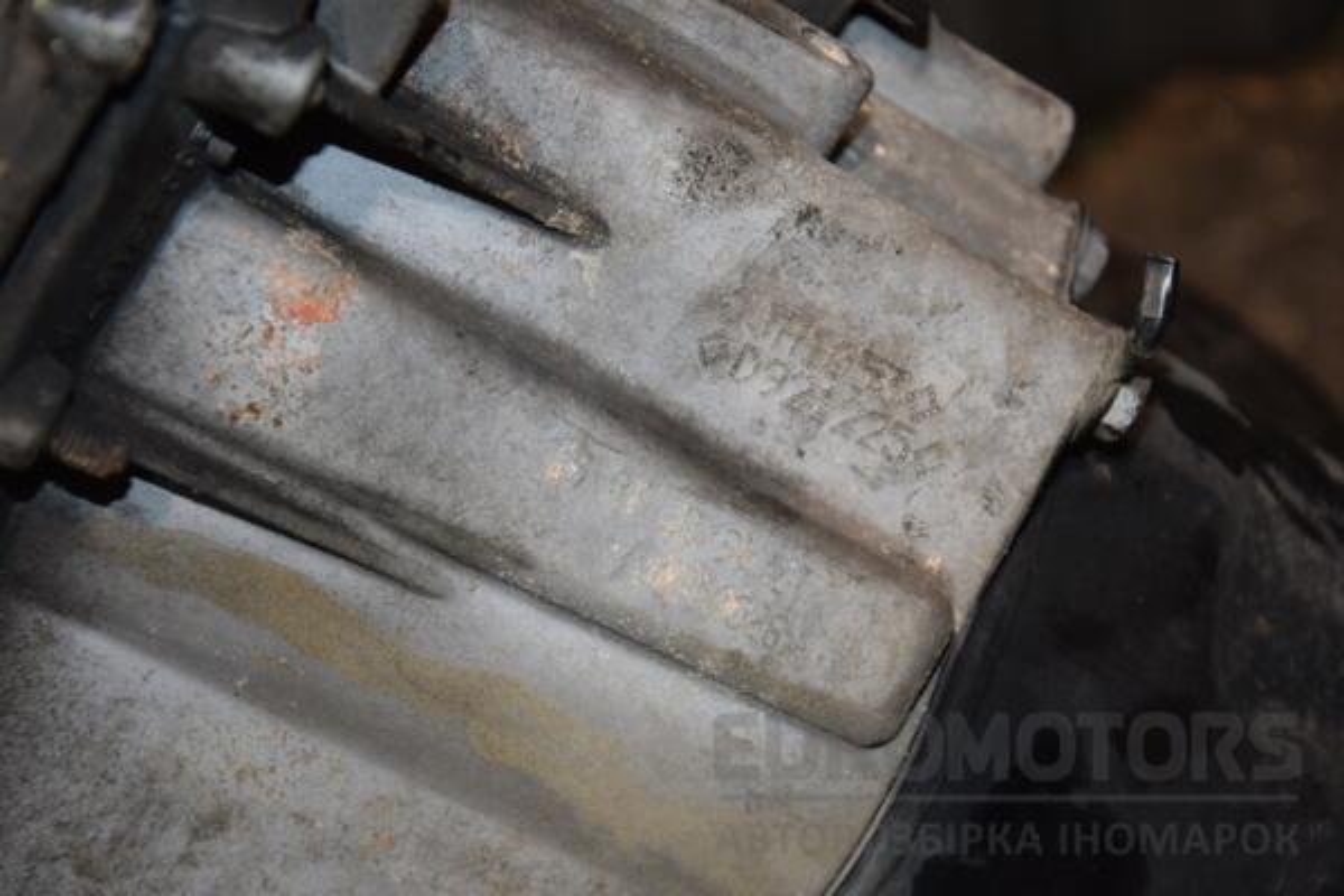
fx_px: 3920
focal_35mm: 105
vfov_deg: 13.0
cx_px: 672
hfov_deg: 19.5
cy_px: 448
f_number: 5.3
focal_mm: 70
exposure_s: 1/60
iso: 800
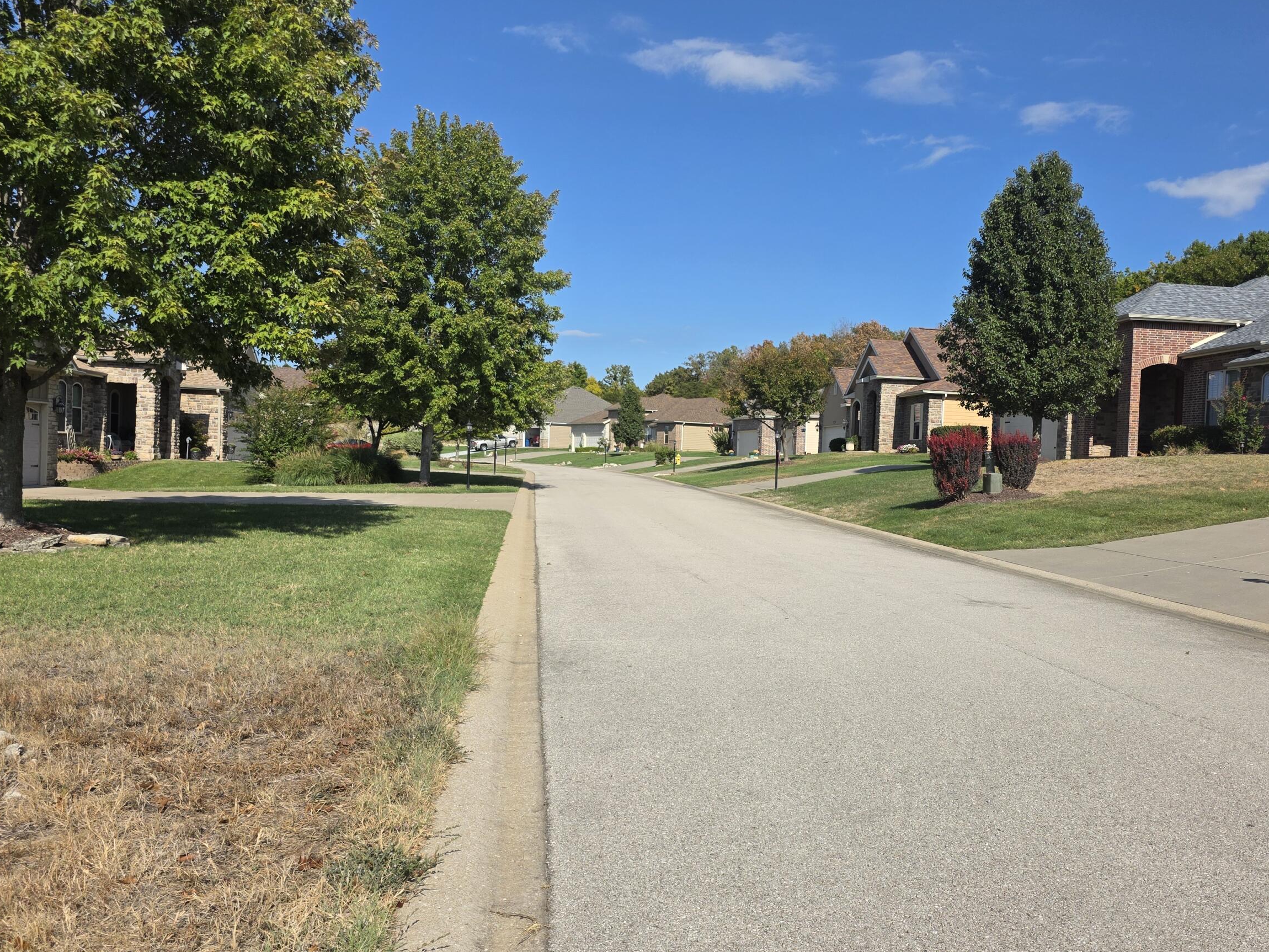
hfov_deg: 59.9
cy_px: 502
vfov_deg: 46.8
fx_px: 1100
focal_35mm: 30
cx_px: 680
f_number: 1.7
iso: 80
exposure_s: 1/7944
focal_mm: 6.3
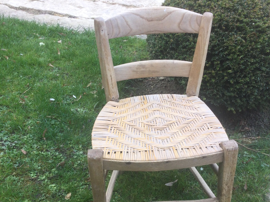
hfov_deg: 44.8
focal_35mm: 42
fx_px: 328
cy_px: 133
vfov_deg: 34.1
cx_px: 138
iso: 25
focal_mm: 3.3
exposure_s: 1/50
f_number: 2.4
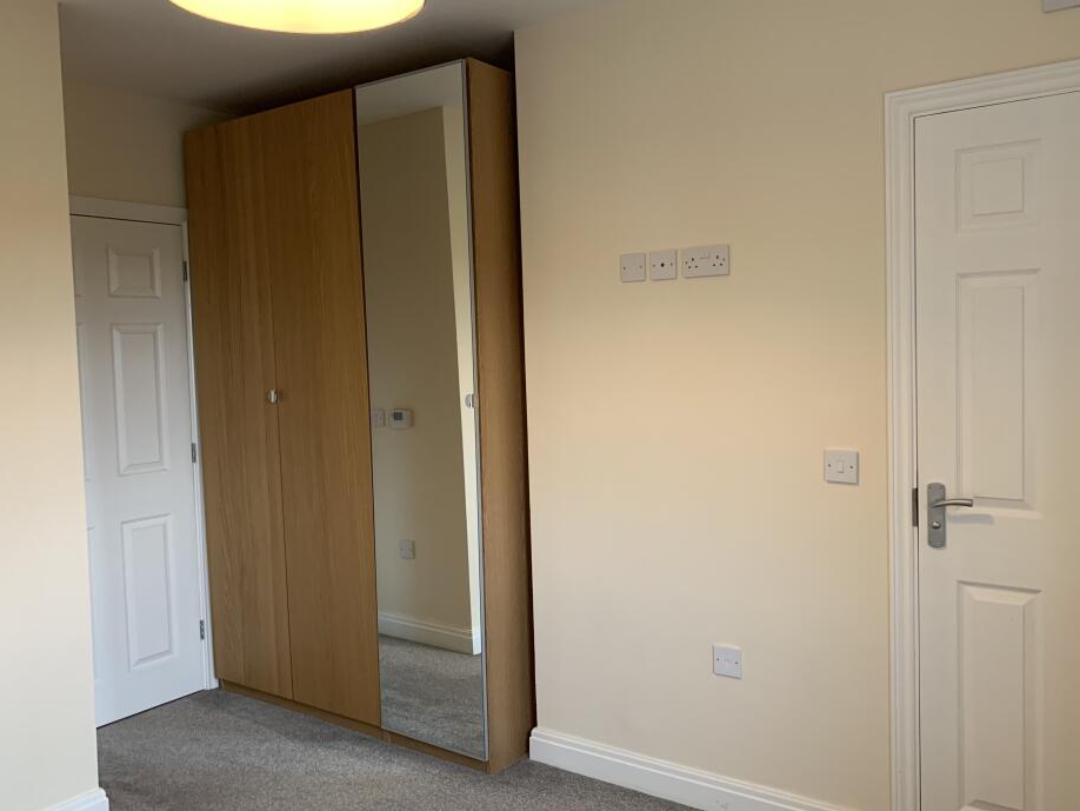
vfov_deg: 48.2
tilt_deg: -2.6
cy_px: 398
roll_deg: +1.7
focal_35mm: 29
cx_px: 547
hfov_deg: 61.6
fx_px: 905
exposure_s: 1/50
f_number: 1.8
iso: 250
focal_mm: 4.25
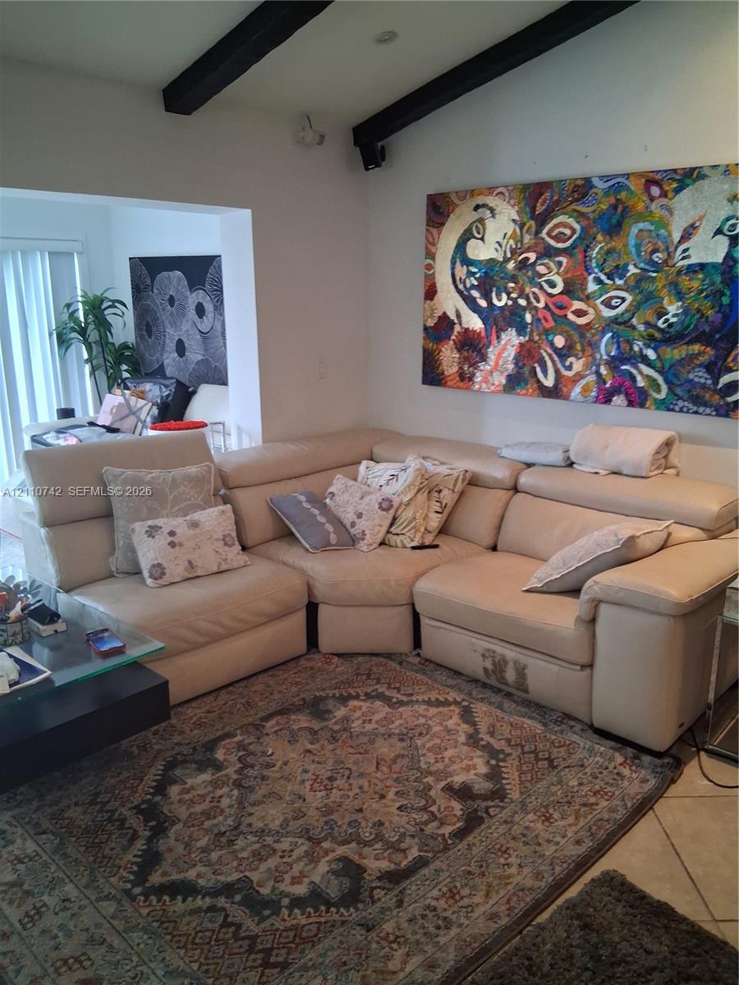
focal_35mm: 26
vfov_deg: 67.3
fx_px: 740
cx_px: 370
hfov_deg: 53.1
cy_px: 492
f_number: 1.8
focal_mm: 3.98
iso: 500
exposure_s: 1/40
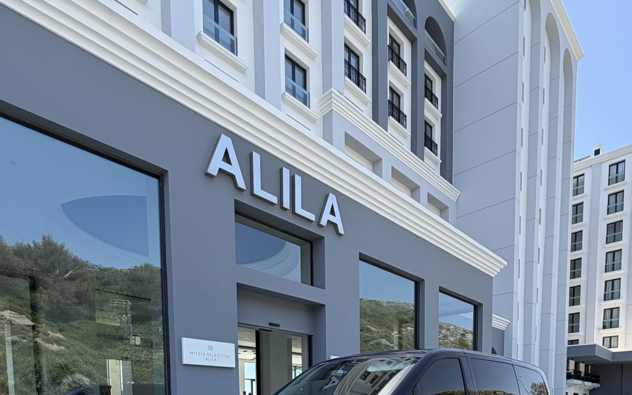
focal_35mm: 24
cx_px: 364
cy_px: 439
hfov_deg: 74.3
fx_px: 413
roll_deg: +1.3
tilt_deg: -4.5
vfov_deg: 40.6
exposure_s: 1/502
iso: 50
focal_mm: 2.22
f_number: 2.2
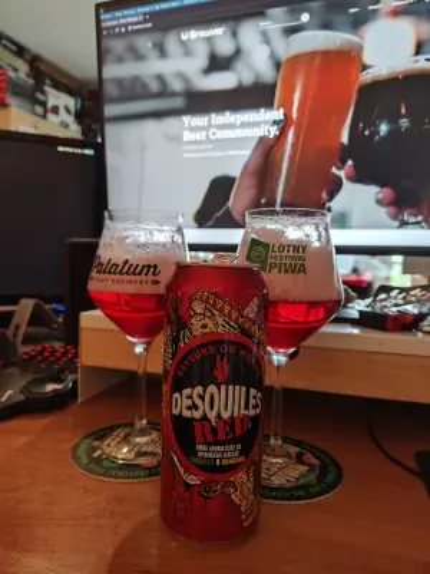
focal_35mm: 23
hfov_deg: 58.9
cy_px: 287
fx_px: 381
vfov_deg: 73.9
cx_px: 215
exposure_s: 1/15.2
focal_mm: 5.56
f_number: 1.88
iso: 506
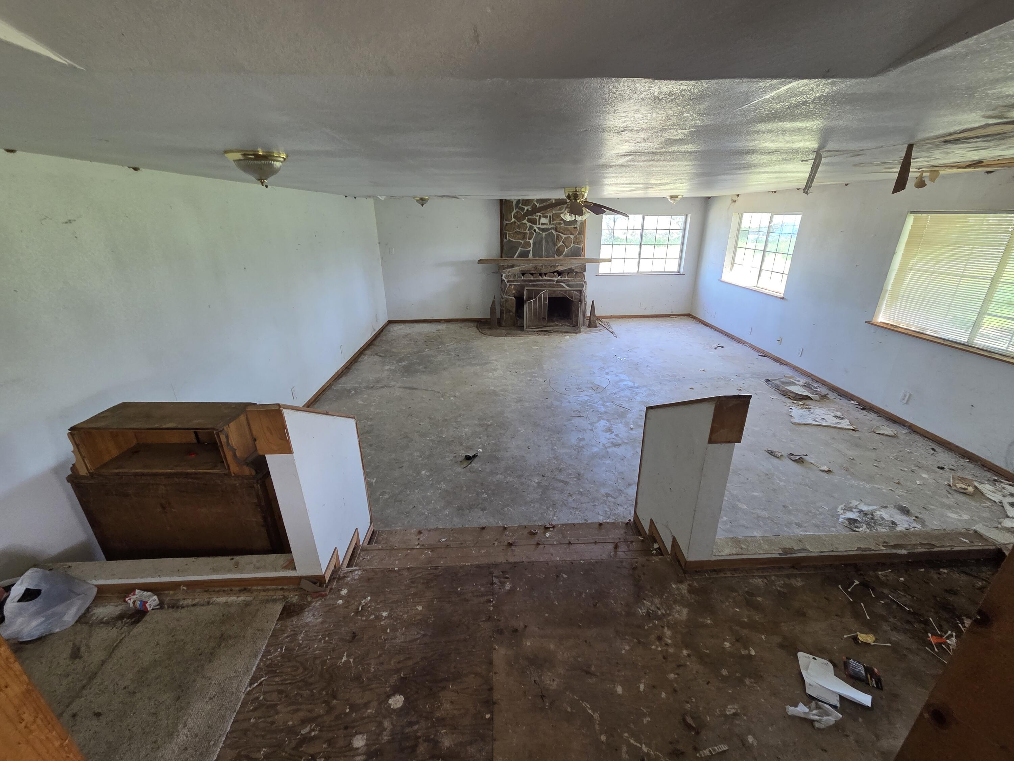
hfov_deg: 106.2
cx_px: 507
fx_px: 381
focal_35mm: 13
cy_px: 380
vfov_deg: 89.9
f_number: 2.2
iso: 200
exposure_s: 1/60
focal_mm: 2.2
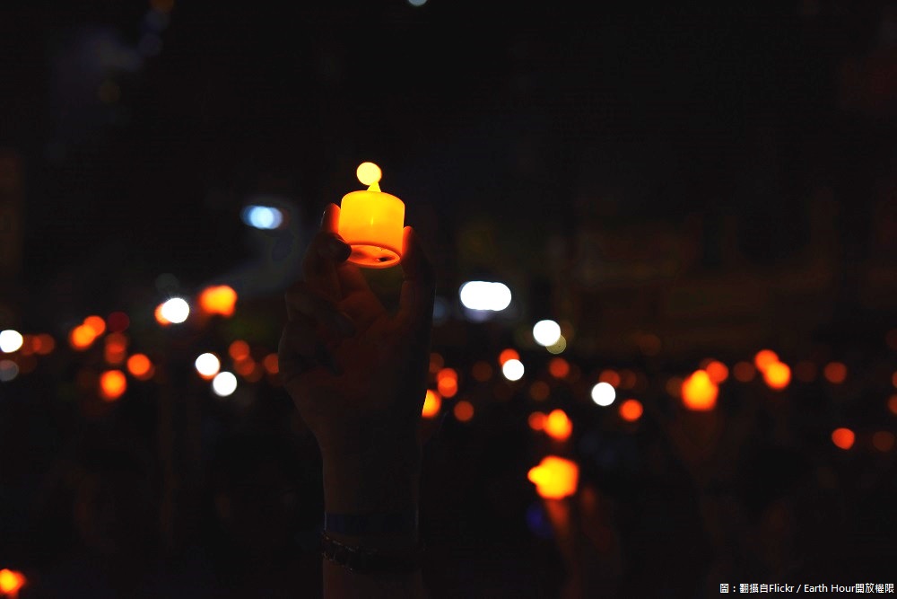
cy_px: 300
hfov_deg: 46.4
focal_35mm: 42
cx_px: 448
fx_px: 1047
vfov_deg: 31.9
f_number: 3.5
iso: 2000
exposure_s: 1/100
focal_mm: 42
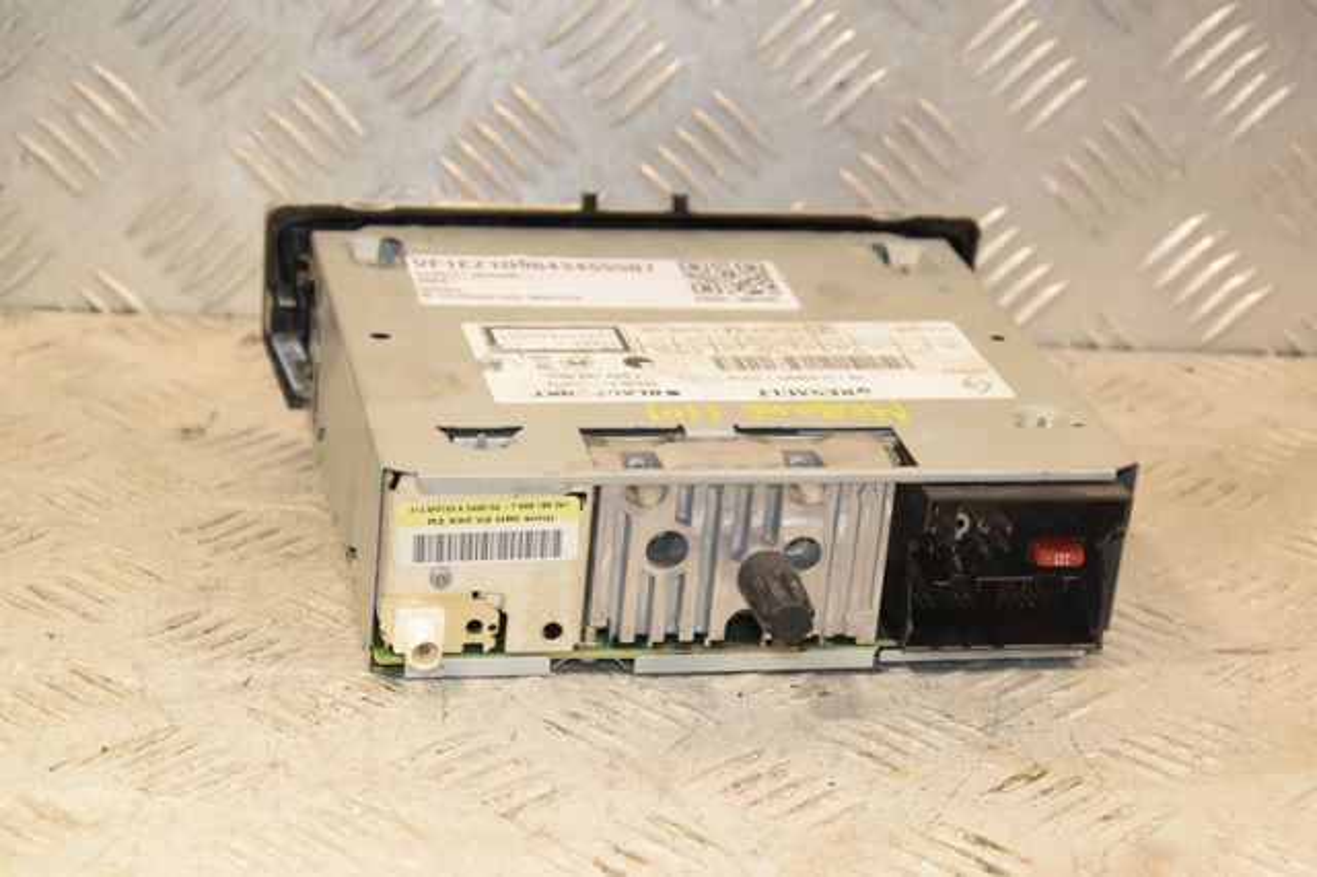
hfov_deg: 26.0
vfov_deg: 17.5
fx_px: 2852
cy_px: 438
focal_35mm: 78
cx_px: 658
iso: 1600
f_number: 7.1
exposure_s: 1/200
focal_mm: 52
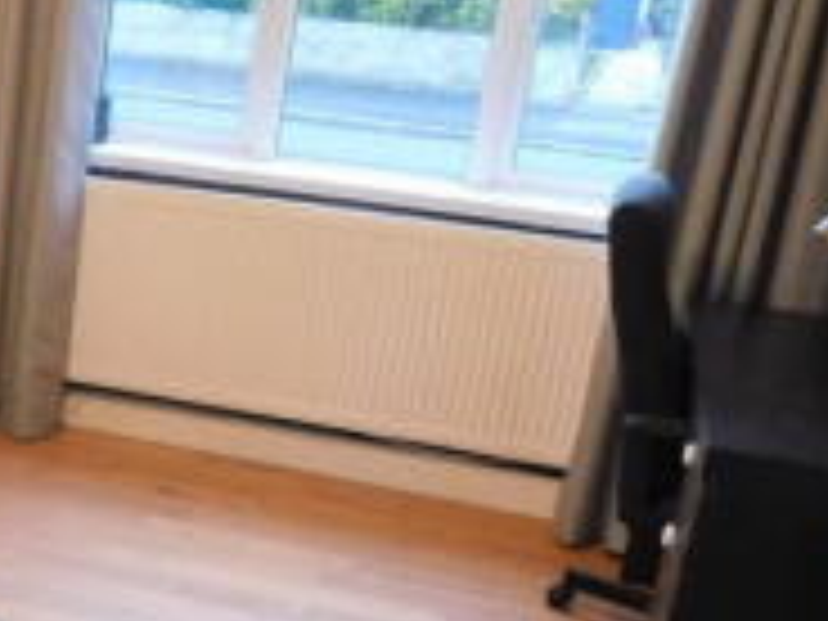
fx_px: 1746
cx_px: -259
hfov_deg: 23.5
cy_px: 493
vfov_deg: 20.0
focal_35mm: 73
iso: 560
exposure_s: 1/8
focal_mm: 4
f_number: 3
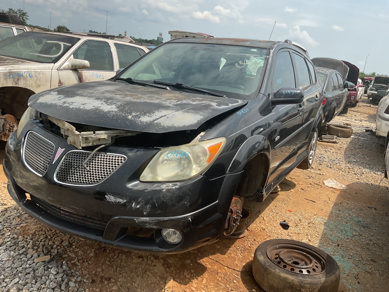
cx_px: 194
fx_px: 326
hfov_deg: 61.7
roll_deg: -8.7
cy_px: 146
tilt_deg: -14.8
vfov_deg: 48.2
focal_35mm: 29
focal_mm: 3
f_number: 1.8
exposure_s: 1/1786
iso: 16
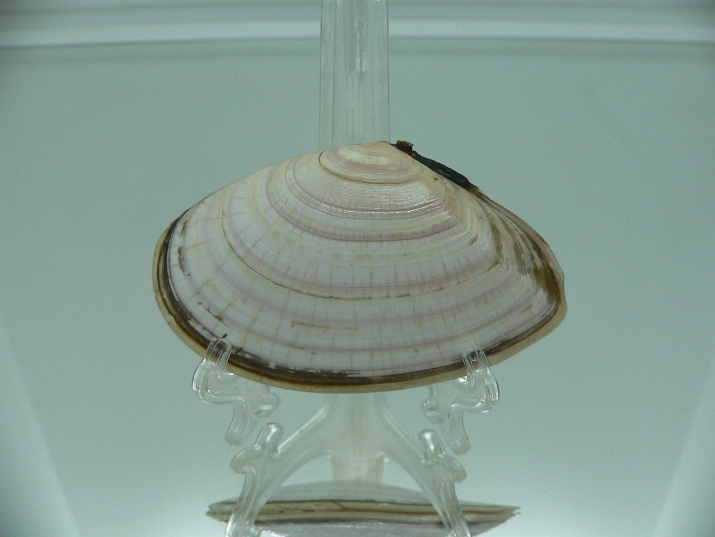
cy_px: 268
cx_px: 358
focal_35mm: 35
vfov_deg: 40.7
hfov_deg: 52.6
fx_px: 723
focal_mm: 4.6
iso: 80
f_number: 2.8
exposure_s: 1/60
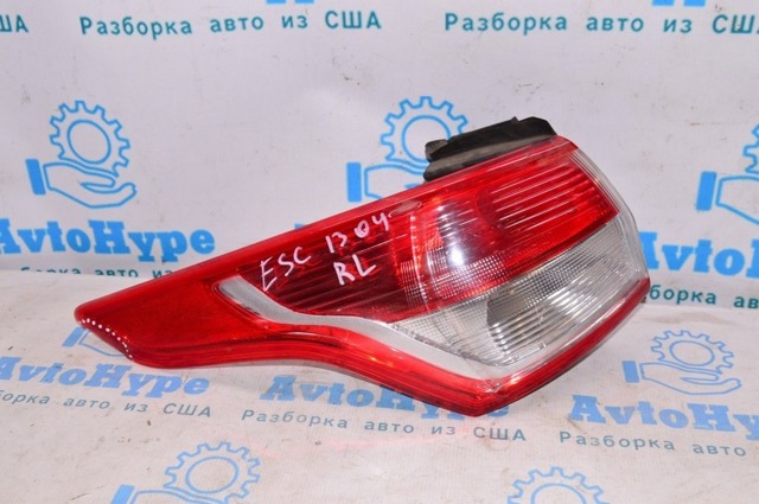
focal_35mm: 40
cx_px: 380
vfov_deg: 32.9
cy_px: 252
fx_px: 853
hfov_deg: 48.0
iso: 1600
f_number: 8
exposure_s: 1/200
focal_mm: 27
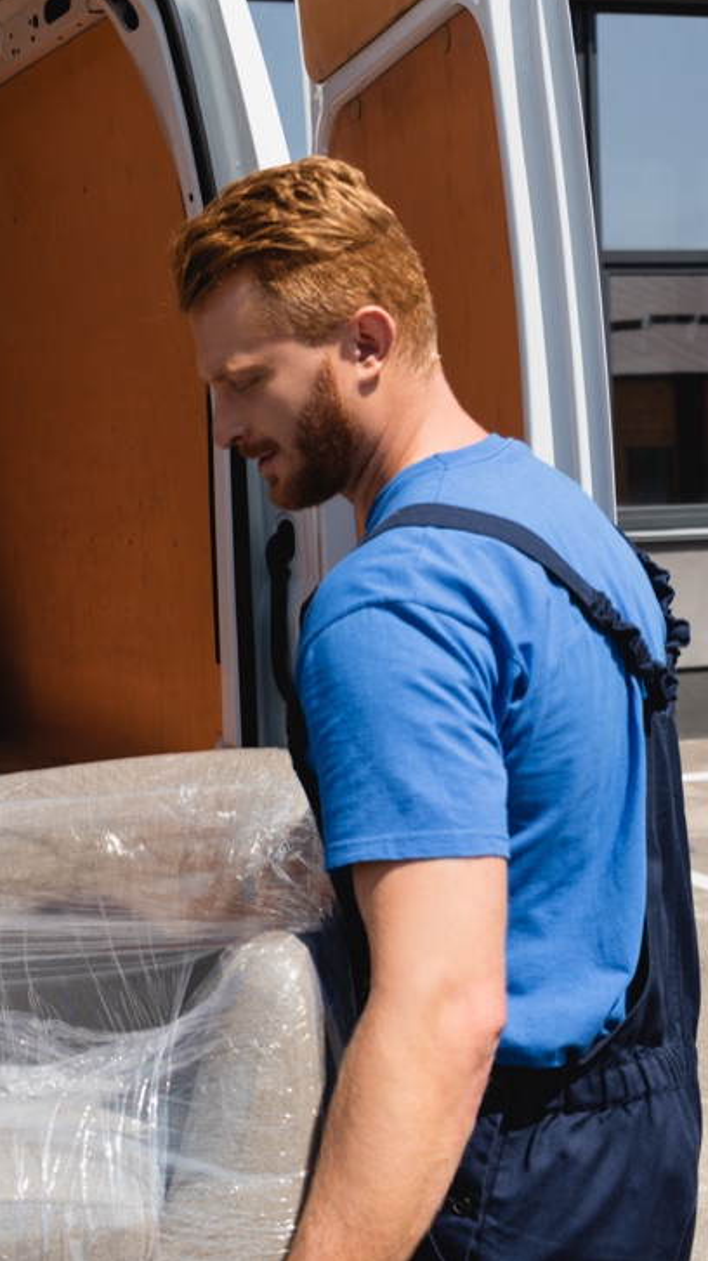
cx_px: -170
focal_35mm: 54
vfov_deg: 38.5
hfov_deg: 20.6
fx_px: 1803
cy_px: 629
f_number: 5
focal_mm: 34
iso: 100
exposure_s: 1/800
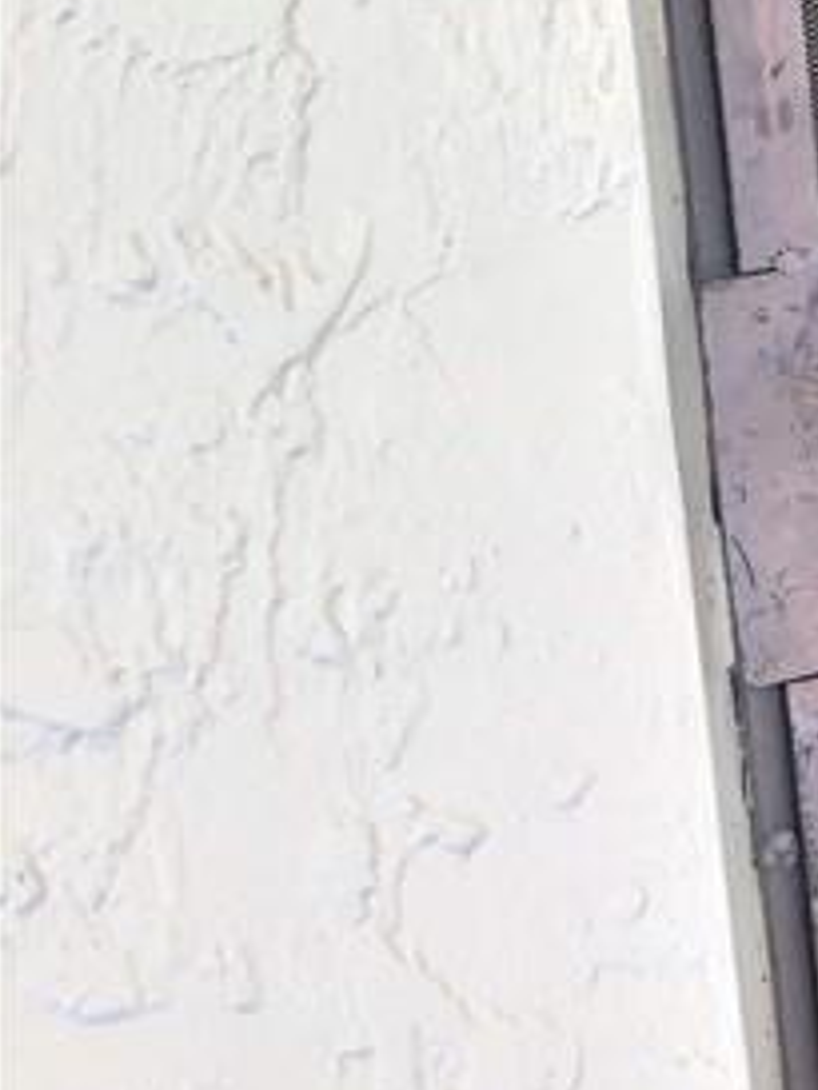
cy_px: -104
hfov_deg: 12.7
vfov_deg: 18.0
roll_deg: +4.1
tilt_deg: -8.5
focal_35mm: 105
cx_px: 1524
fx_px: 3306
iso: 20
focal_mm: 3.99
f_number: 1.8
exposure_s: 1/125
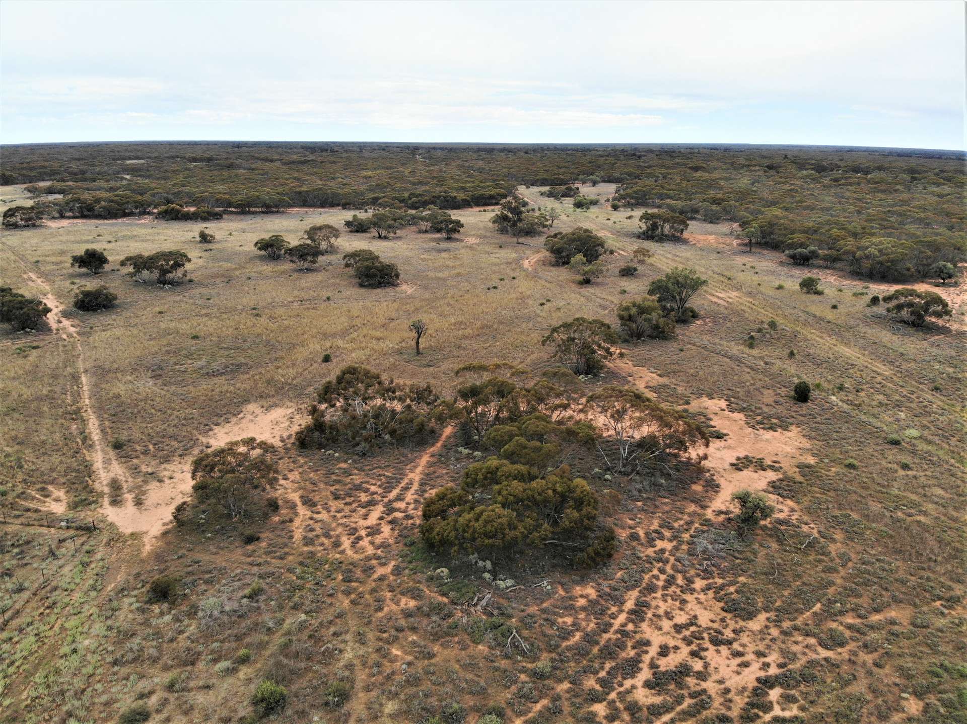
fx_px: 670
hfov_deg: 71.6
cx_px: 484
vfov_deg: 56.8
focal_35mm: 24
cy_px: 362
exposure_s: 1/732
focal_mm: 4.5
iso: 110
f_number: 2.8
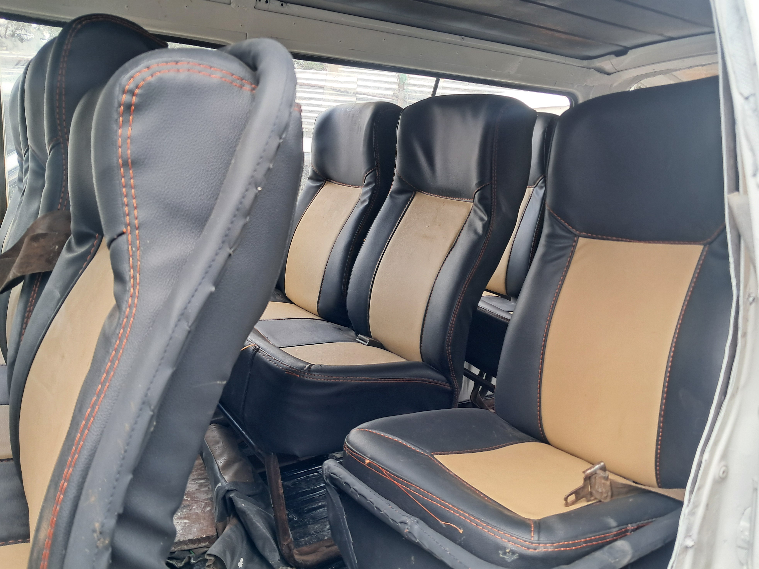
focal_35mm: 28
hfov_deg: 63.4
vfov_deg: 49.7
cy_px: 277
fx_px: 614
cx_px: 388
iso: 50
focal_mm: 4
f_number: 1.8
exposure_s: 1/50
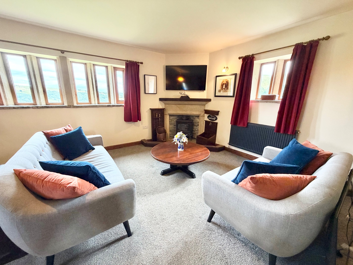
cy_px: 132
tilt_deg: -14.2
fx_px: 143
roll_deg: -0.8
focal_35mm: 14
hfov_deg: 102.1
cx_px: 176
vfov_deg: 85.7
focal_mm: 2.22
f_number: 2.2
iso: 250
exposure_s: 1/50
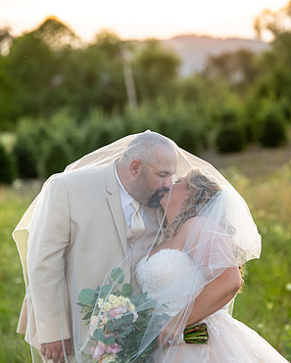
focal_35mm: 165
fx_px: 1776
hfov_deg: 9.4
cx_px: 145
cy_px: 205
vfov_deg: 11.7
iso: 400
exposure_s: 1/320
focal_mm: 145
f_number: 4
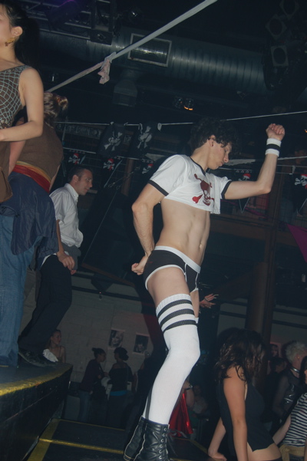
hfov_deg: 34.2
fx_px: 499
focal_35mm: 39
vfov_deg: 49.6
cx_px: 154
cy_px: 230
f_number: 4.2
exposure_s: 1/80
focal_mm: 26
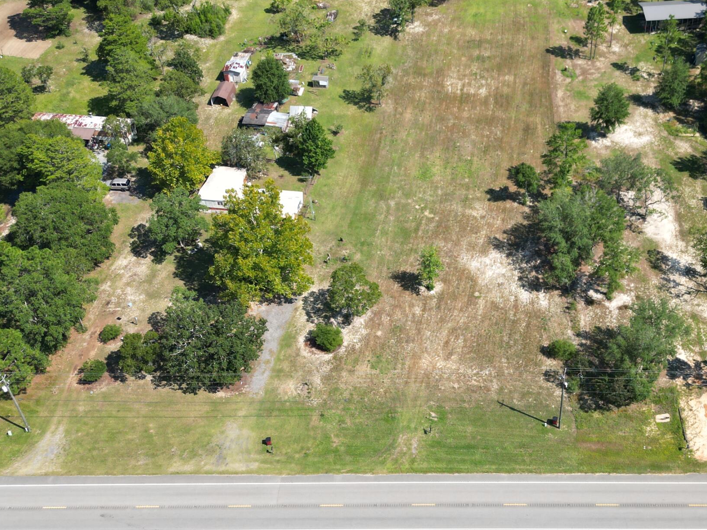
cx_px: 455
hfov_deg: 42.5
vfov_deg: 32.9
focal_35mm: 44
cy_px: 285
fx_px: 899
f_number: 1.7
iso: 100
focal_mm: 6.72
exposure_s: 1/1600
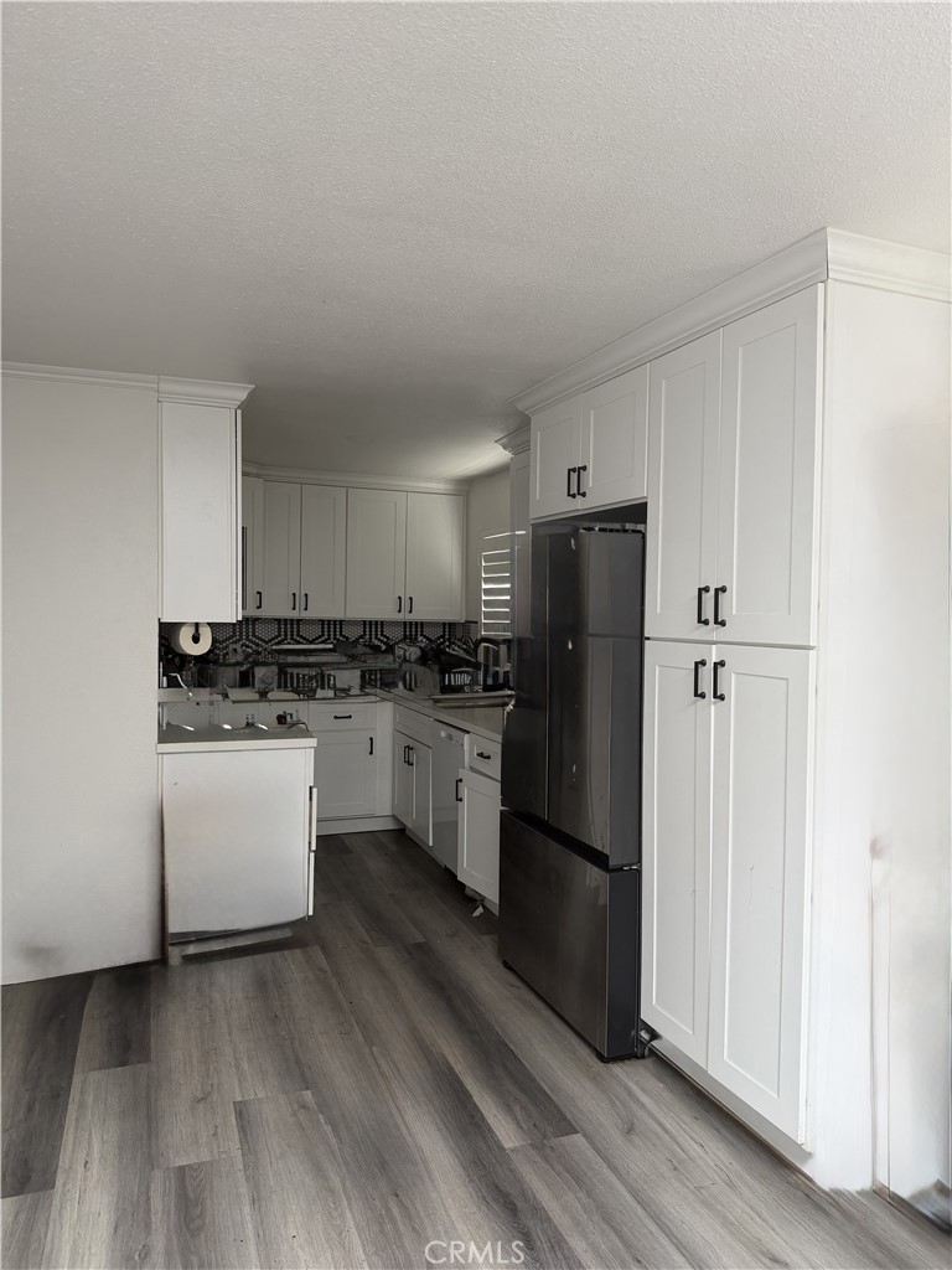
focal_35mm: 24
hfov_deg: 56.8
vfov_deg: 71.6
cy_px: 635
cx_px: 476
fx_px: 880
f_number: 1.78
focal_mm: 6.76
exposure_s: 1/111
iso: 200
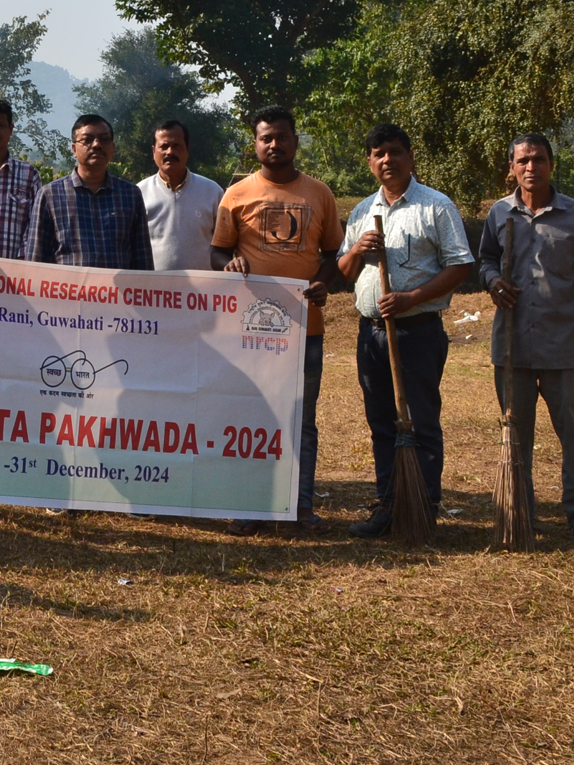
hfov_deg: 17.8
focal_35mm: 79
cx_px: -98
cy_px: 147
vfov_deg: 24.3
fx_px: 1747
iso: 400
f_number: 11
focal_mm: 22
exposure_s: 1/320
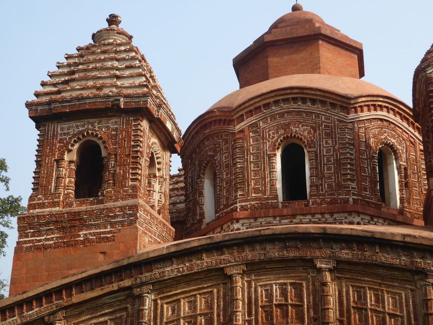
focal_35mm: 60
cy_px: 162
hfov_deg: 32.2
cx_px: 216
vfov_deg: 24.4
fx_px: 751
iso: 80
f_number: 4.2
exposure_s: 1/320
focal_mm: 10.3
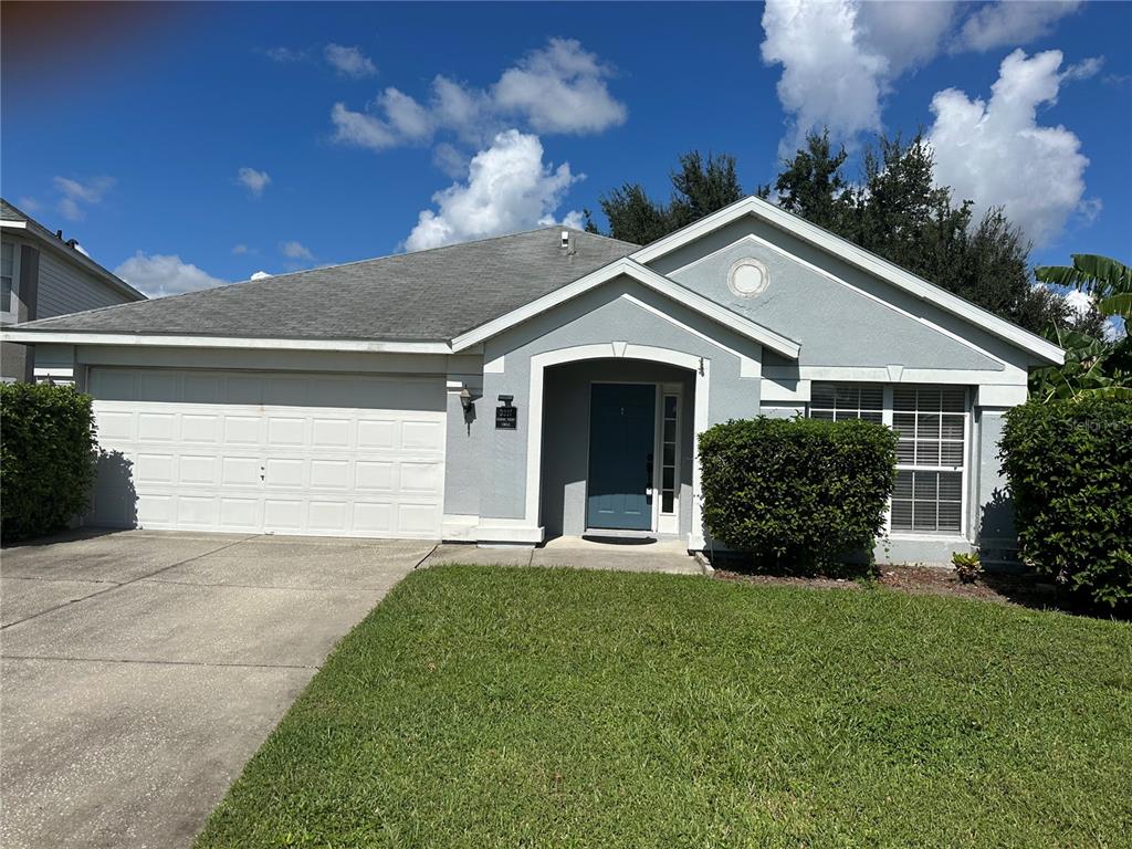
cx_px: 566
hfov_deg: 71.6
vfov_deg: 56.8
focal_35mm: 24
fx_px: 785
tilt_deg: +0.5
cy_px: 424
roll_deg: -2.2
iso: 80
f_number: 1.78
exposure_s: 1/10753
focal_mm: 6.86
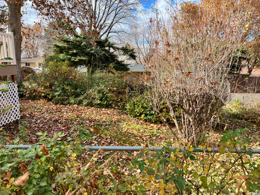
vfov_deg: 53.1
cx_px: 130
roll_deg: -0.3
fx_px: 195
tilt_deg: -10.8
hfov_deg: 67.3
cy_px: 98
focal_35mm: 26
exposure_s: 1/1238
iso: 50
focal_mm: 5.7
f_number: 1.5
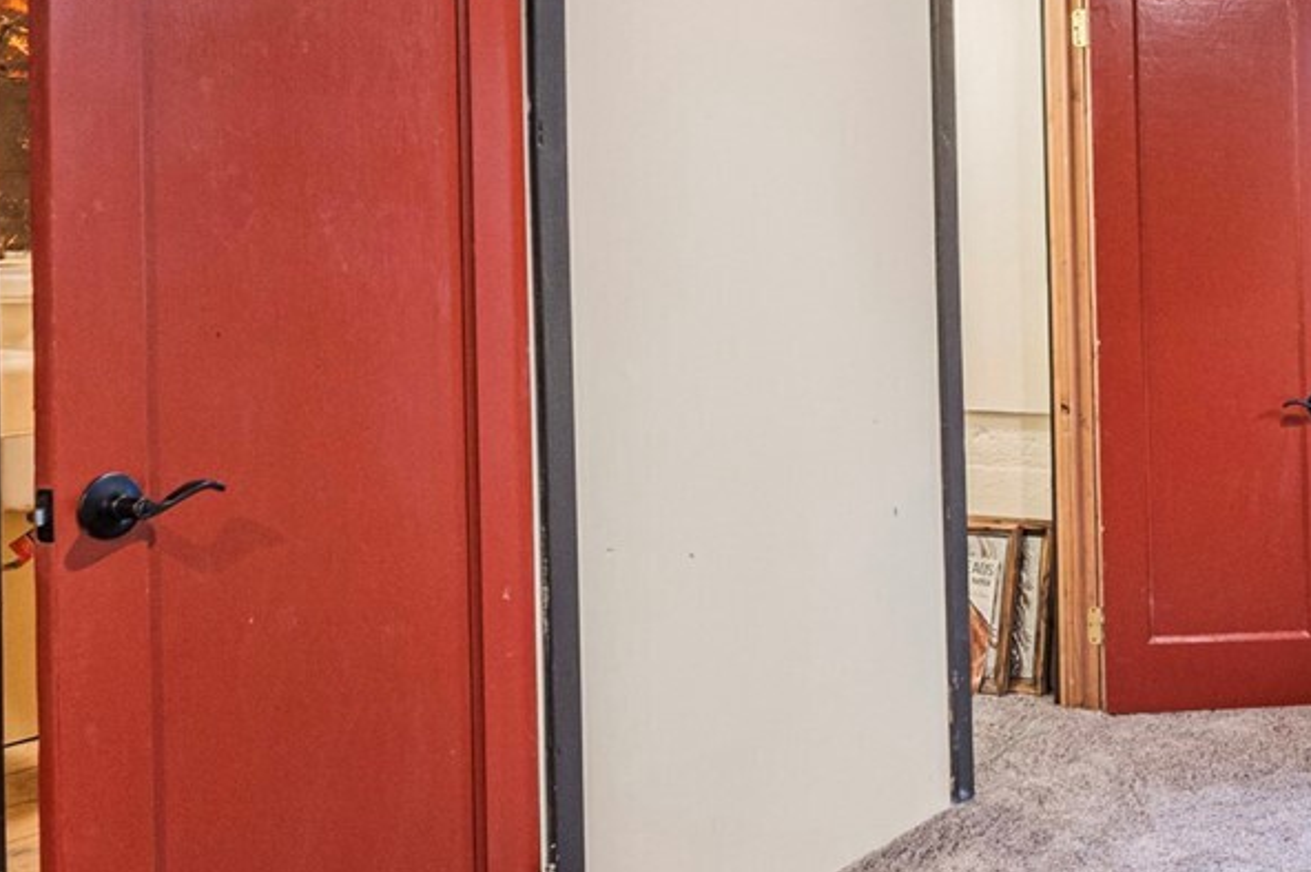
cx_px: 1247
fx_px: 1565
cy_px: 191
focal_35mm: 43
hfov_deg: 40.9
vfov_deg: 30.5
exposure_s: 1/20
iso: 1600
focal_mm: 15
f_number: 4.5
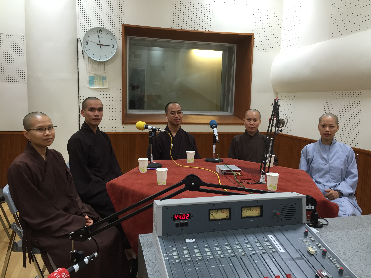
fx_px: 311
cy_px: 139
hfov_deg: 61.7
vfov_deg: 48.2
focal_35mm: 29
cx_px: 186
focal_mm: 4.15
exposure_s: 1/30
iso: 64
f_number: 2.2
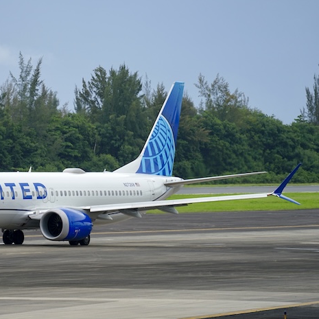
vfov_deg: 5.4
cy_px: 160
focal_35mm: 324
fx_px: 3378
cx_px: 90
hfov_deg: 5.4
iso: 250
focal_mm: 253
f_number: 5.6
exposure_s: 1/1000
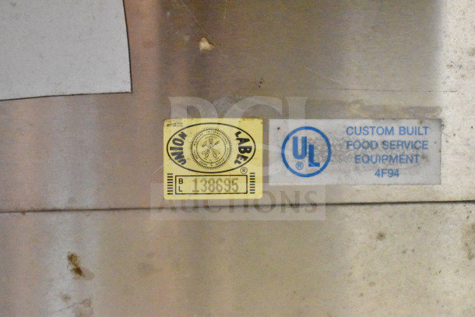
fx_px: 891
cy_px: 158
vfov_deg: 20.2
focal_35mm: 68
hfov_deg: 29.9
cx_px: 238
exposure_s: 1/80
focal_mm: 45
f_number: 5
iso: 25600
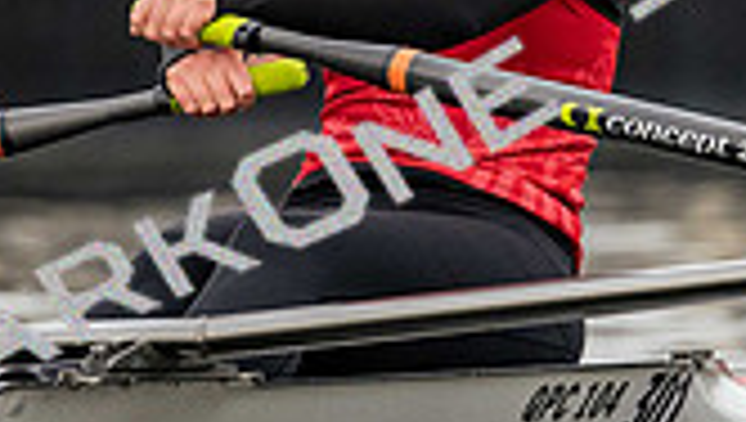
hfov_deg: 1.5
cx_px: 427
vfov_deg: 0.8
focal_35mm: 1460
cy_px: 25
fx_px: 28927
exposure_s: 1/2500
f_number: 4.5
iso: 1800
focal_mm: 400
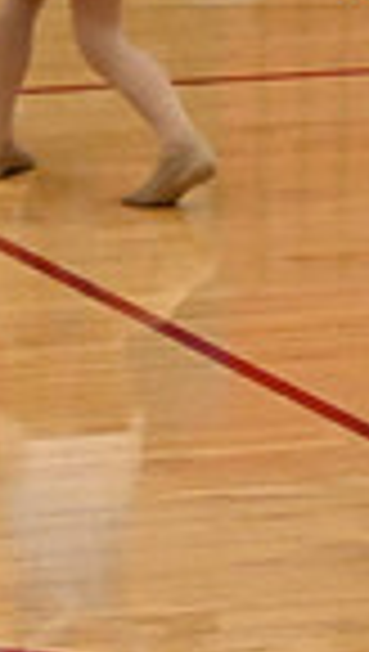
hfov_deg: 1.9
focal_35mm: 627
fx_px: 10862
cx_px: 1282
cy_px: 160
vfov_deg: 3.4
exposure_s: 1/400
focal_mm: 100
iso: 6400
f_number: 4
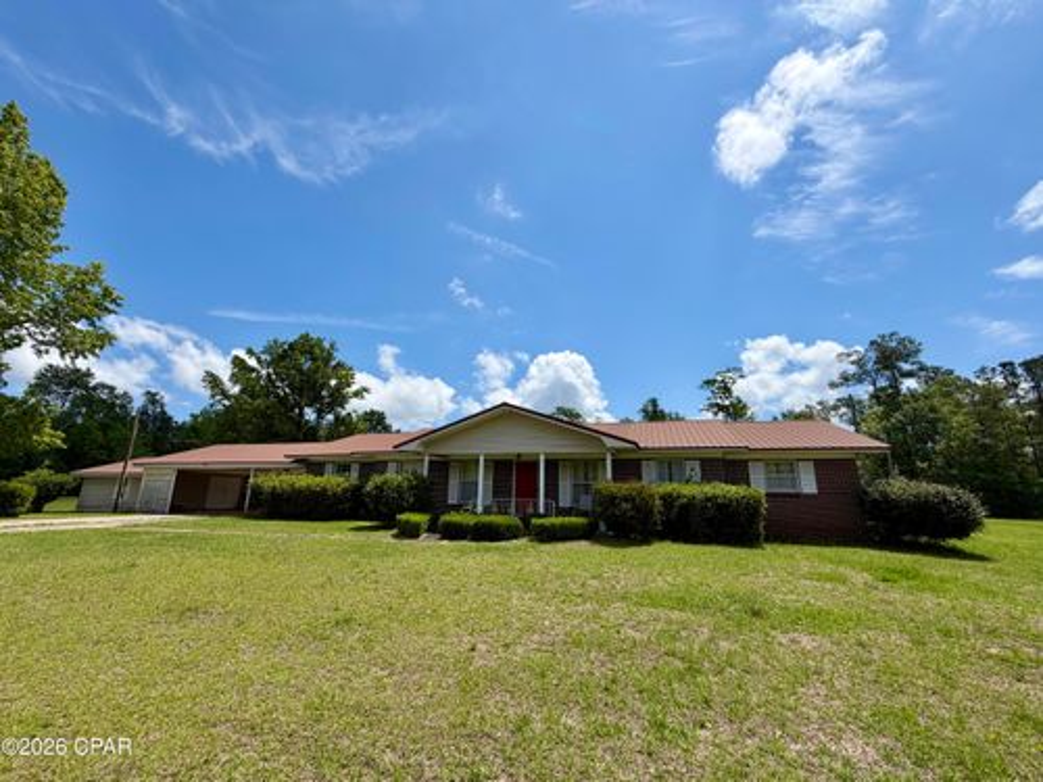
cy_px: 391
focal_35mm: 14
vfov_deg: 85.7
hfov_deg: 102.1
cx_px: 522
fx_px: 422
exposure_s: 1/1167
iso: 20
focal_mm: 2.22
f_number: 2.2
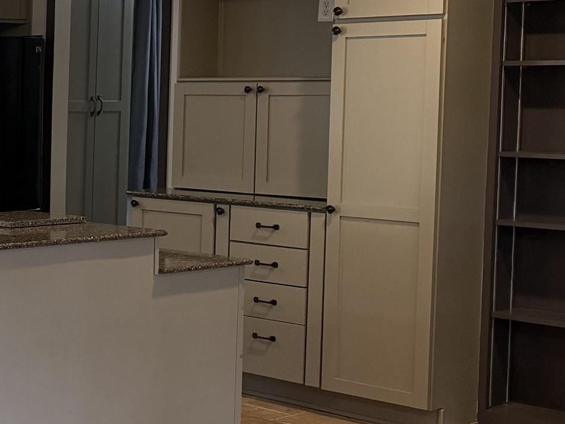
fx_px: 1256
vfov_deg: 19.1
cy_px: 164
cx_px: -291
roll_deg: +0.2
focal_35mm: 77
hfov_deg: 21.2
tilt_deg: -3.4
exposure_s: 1/120
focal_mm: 6.76
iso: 250
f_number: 1.78
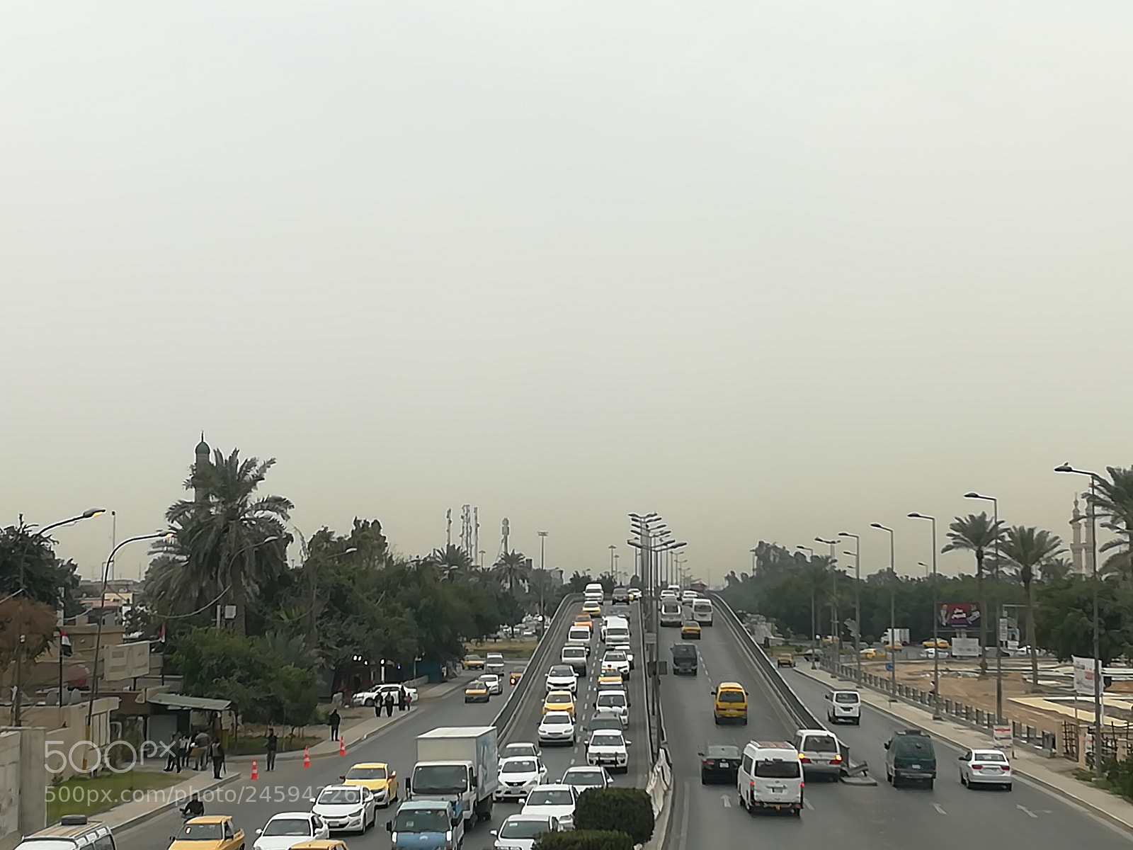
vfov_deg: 20.7
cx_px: 566
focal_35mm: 71
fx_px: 2324
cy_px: 425
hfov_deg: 27.4
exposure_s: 1/232
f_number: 2.2
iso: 50
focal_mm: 3.83
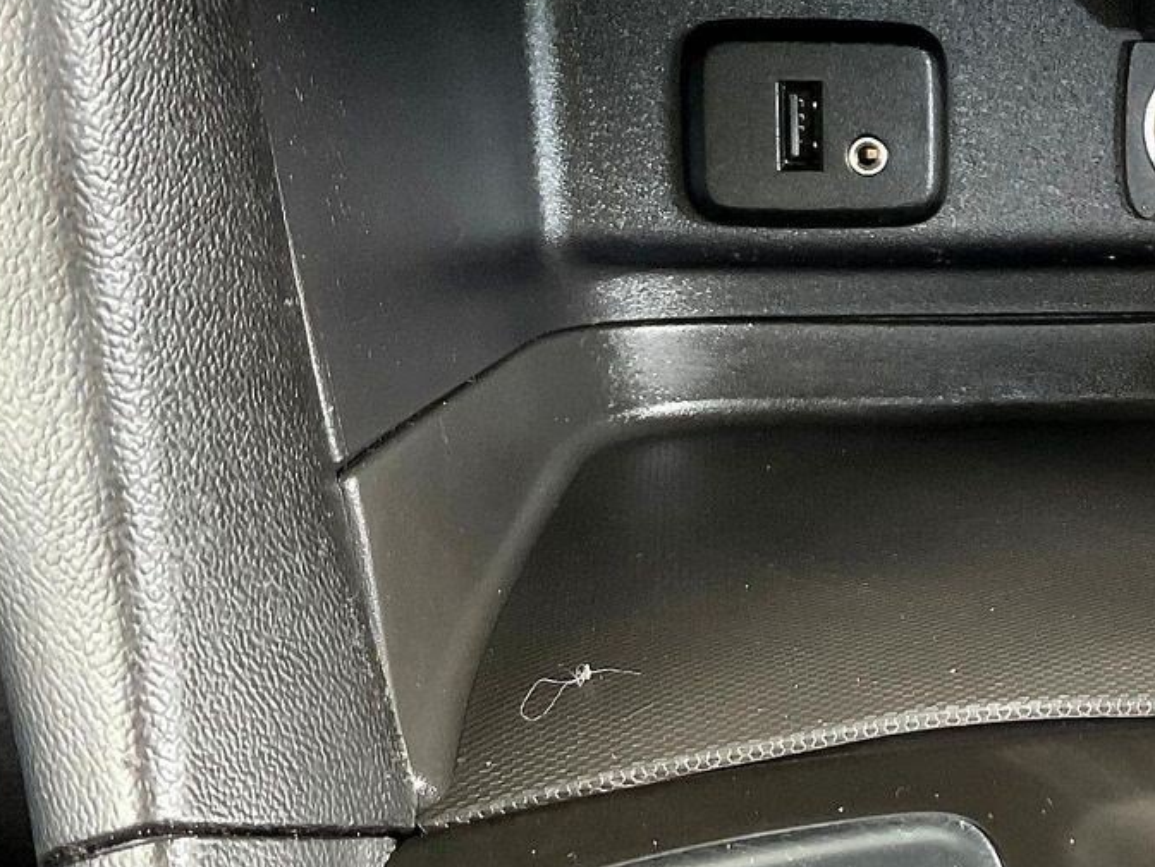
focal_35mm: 69
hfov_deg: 26.5
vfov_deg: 21.3
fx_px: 2302
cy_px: 427
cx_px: 1186
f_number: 1.8
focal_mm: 3
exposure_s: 1/60
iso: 200
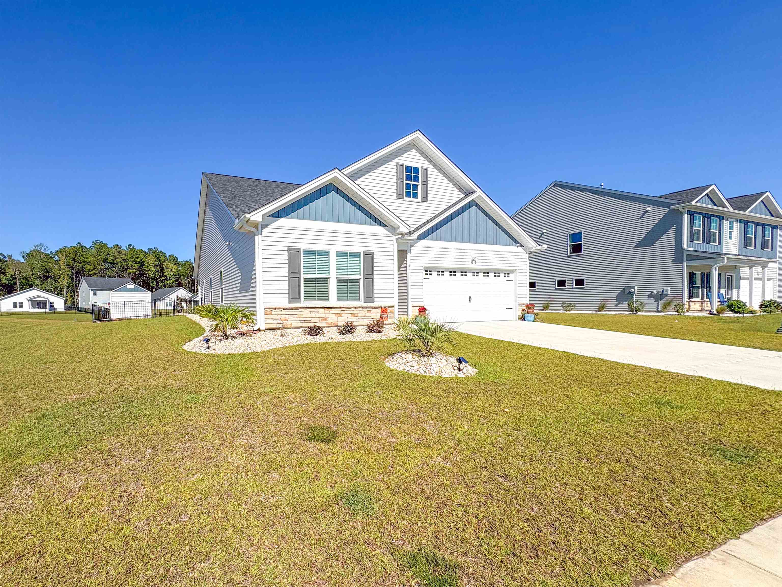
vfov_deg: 85.7
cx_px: 391
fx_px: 316
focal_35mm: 14
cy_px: 294
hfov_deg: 102.1
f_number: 2.2
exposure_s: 1/5000
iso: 50
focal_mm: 2.22
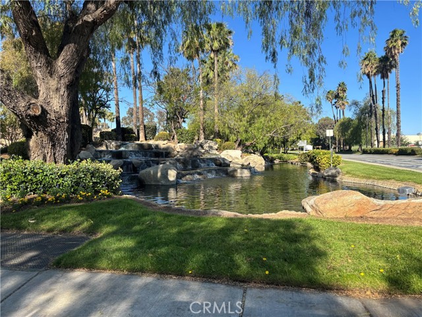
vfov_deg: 53.1
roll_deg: -1.0
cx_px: 211
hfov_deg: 67.3
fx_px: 317
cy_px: 158
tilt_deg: -3.6
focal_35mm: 26
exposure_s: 1/1845
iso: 50
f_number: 1.6
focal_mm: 5.96
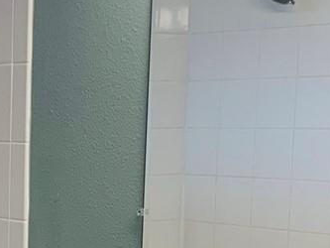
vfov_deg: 11.6
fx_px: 1192
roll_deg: -1.3
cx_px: -77
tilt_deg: -8.4
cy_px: 289
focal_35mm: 125
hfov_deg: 15.2
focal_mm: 4.25
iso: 50
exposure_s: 1/60
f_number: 1.8
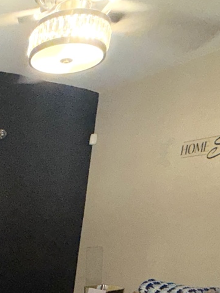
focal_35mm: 42
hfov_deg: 28.5
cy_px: 327
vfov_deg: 37.2
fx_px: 356
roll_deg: -1.5
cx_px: -62
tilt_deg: -16.5
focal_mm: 2.22
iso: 320
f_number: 2.2
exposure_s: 1/60
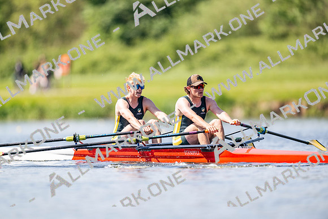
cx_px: 164
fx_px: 5468
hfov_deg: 3.4
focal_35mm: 600
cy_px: 110
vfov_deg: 2.3
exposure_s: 1/2500
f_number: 4
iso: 400
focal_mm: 600
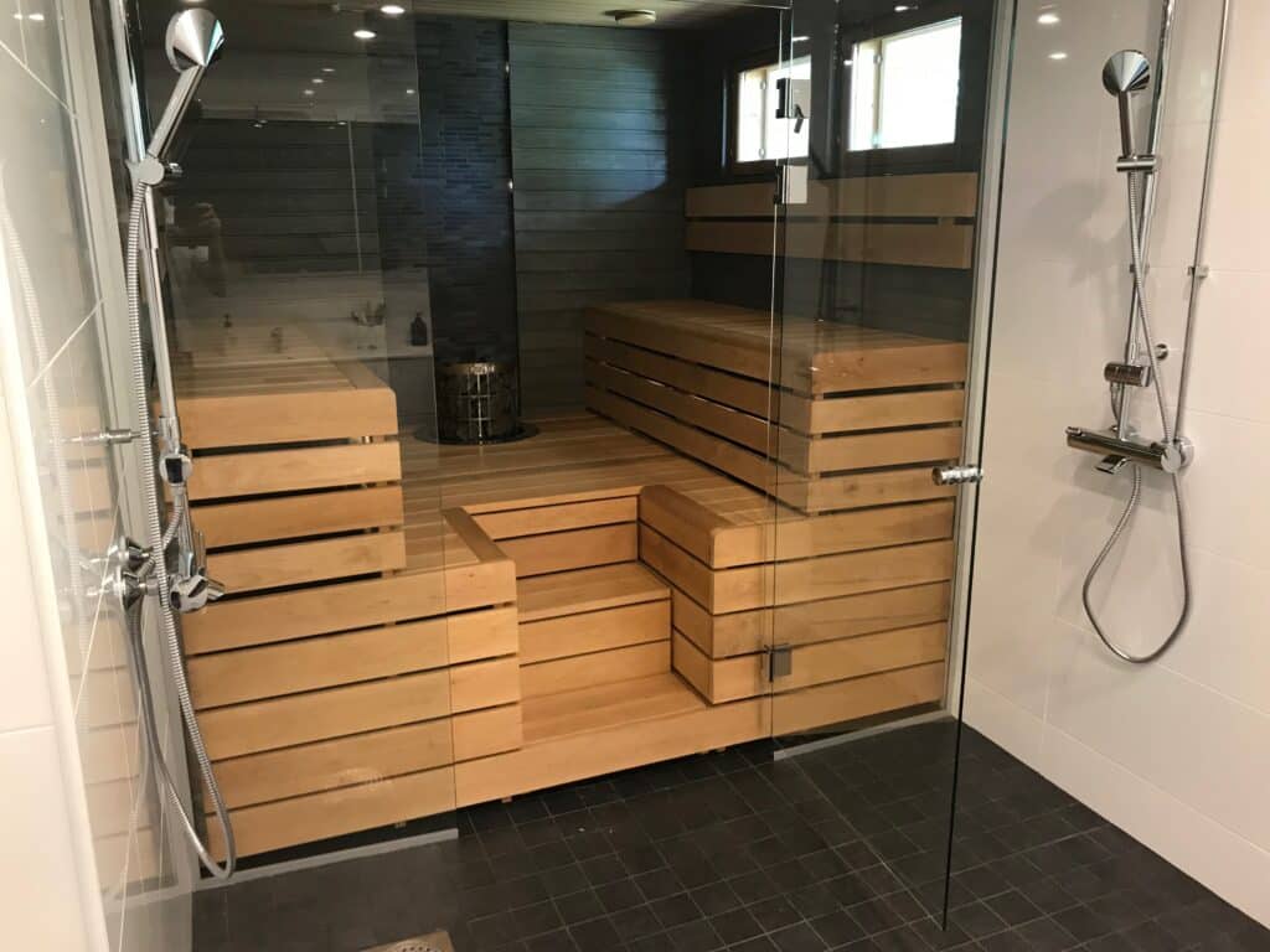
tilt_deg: -14.5
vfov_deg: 49.7
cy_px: 476
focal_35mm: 28
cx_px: 635
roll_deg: +0.7
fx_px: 1027
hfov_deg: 63.4
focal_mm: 3.99
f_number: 1.8
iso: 50
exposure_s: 1/17
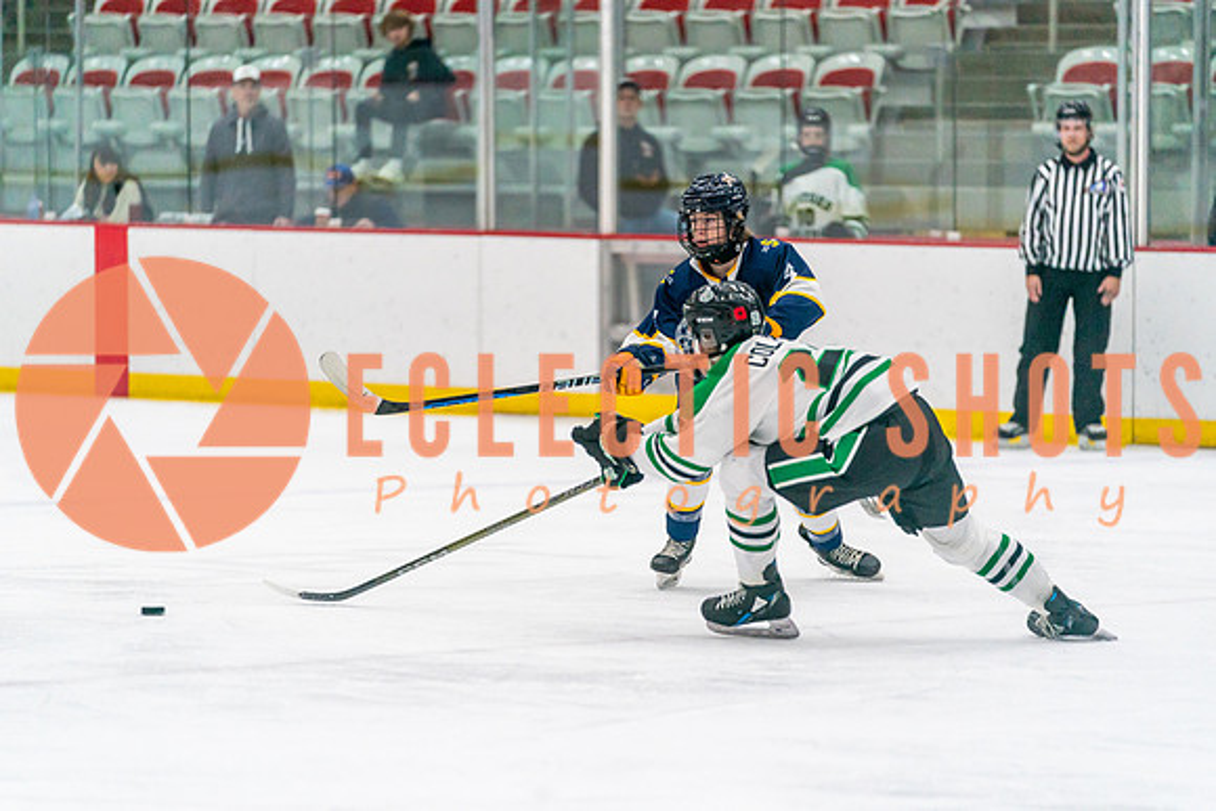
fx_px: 6284
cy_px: 406
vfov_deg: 7.4
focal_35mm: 186
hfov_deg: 11.1
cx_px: 608
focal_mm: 186
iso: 3200
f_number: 2.8
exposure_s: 1/1250
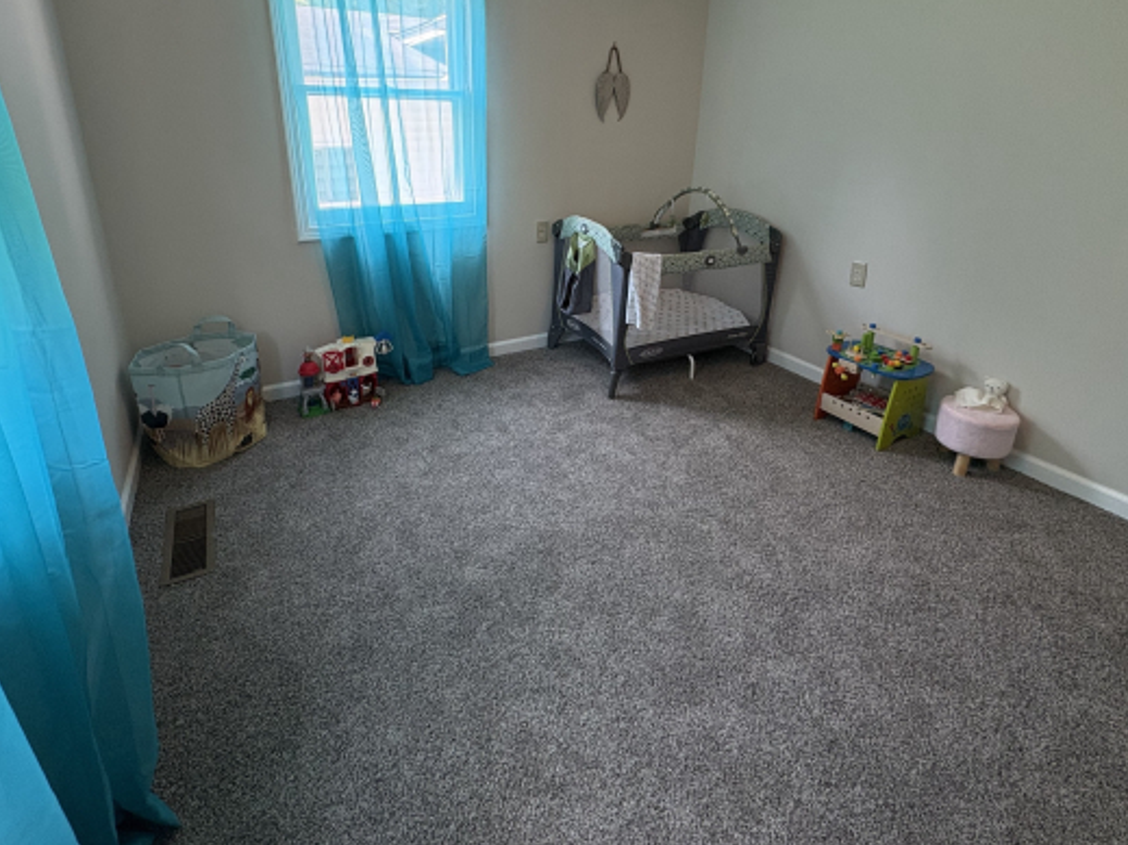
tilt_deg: -18.5
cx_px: 549
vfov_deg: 70.2
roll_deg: -0.6
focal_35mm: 18
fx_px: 586
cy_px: 306
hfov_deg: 87.7
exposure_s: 1/120
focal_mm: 2.22
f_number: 2.2
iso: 250
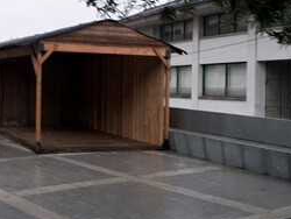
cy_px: 96
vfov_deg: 27.1
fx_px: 454
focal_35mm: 54
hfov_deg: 34.1
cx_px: 47
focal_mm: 3.6
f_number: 1.9
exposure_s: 1/100
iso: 64
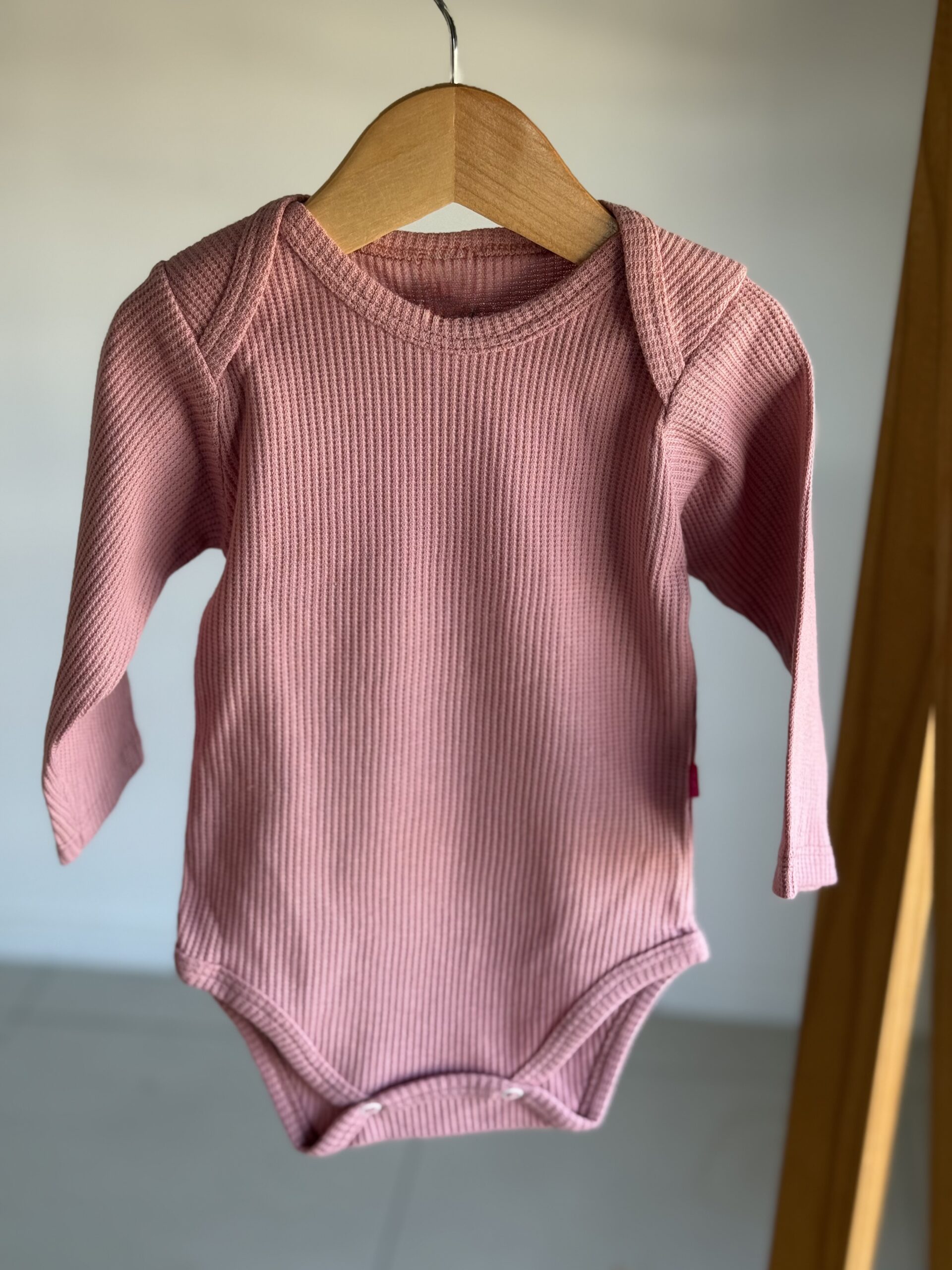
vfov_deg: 39.7
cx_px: 476
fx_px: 1760
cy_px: 635
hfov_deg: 30.3
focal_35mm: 48
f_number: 1.78
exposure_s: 1/121
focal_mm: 6.76
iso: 50
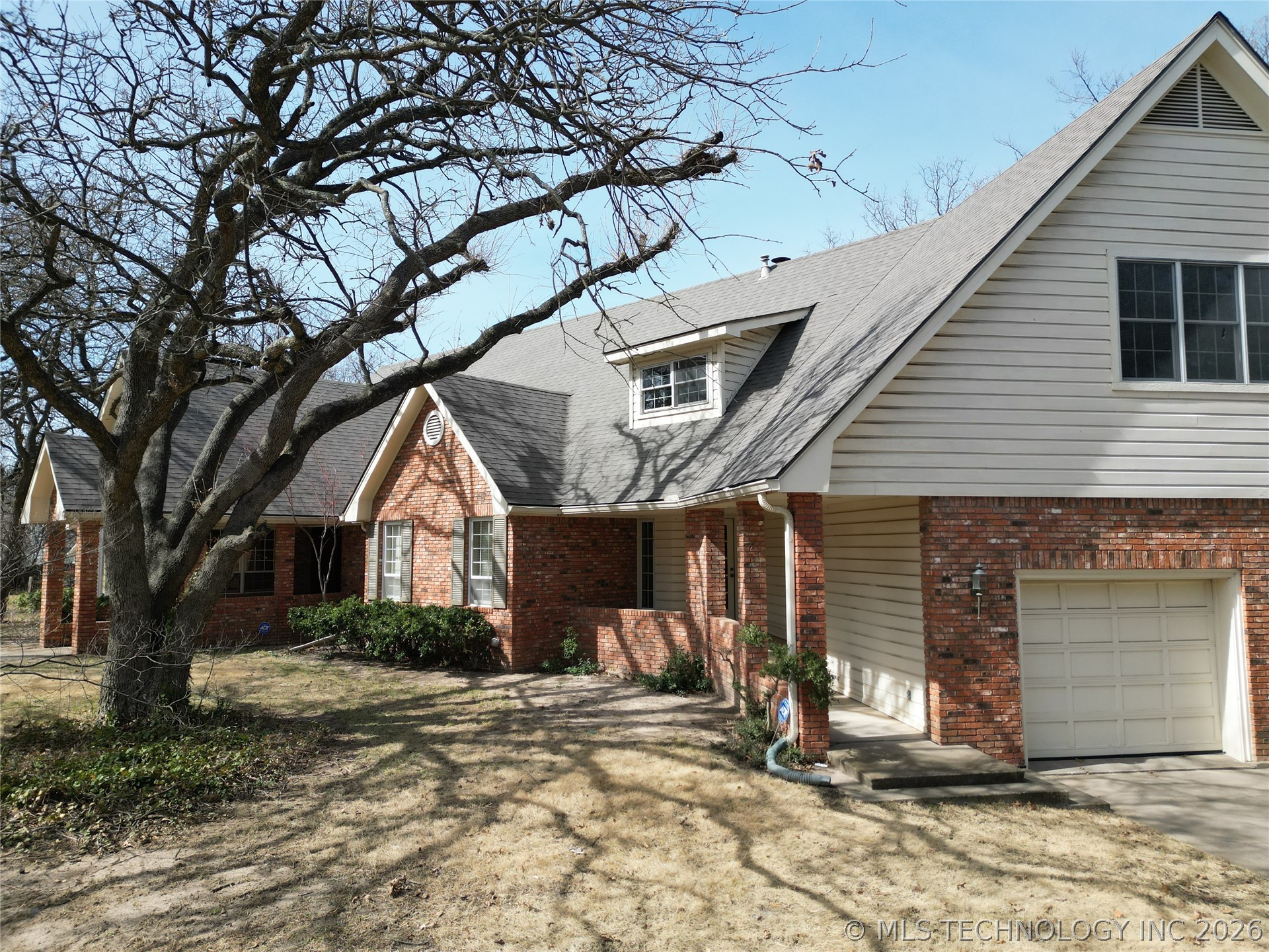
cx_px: 634
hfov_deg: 71.6
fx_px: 880
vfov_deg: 56.8
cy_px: 476
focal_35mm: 24
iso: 130
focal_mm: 6.72
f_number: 1.7
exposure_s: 1/1600
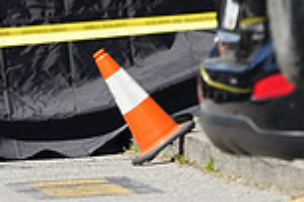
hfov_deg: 0.6
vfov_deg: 0.4
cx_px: 60
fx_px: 26843
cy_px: -132
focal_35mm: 3179
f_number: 5.6
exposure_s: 1/1600
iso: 640
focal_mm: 840
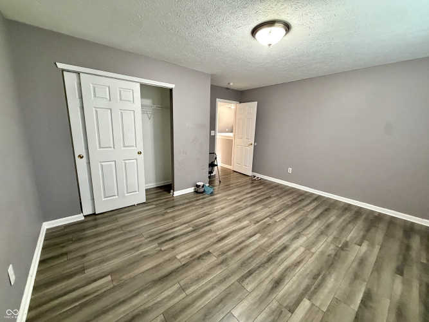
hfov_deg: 102.1
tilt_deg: -11.2
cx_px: 214
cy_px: 161
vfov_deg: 85.7
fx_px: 173
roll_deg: -0.9
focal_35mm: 14
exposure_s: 1/60
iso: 500
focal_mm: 2.22
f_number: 2.2
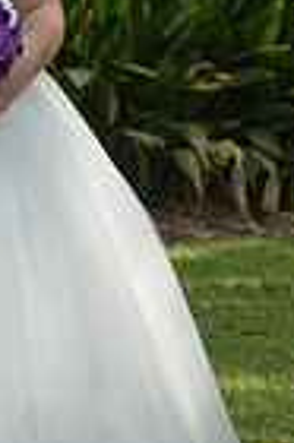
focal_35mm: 516
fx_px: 6336
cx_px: 5
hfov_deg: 2.7
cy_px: 139
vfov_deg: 4.0
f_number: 6.3
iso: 320
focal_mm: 160
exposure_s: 1/125
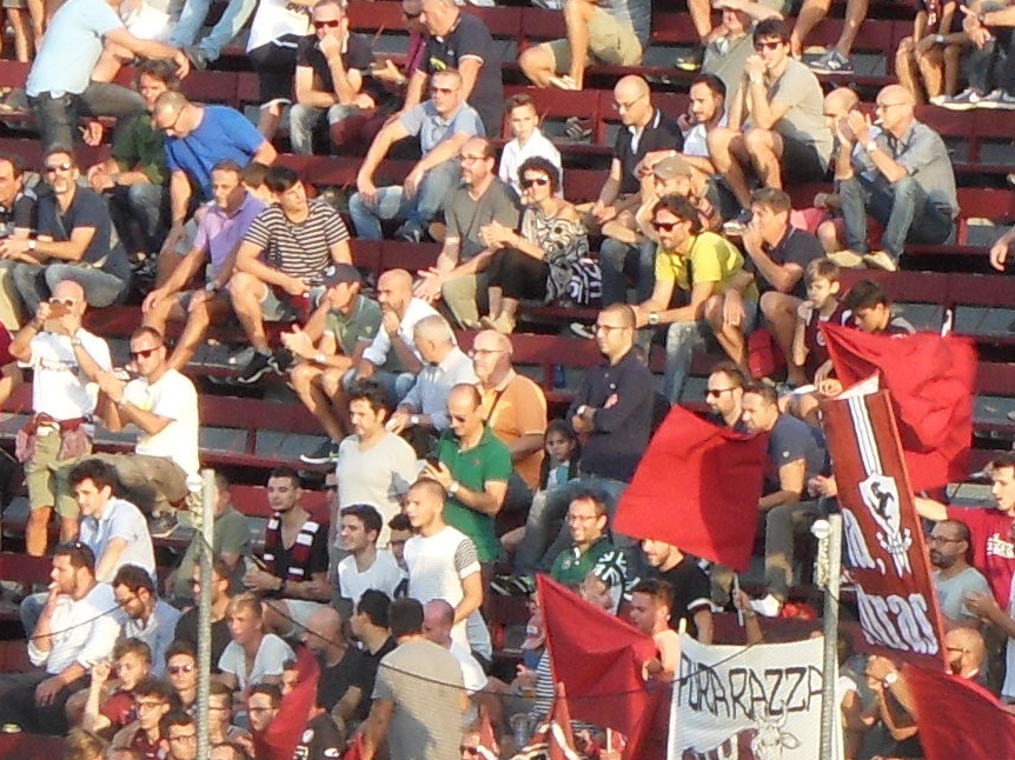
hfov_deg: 2.7
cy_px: 1162
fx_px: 21721
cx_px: 745
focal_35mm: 741
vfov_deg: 2.0
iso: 100
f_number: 5.8
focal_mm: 30.6
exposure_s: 1/90
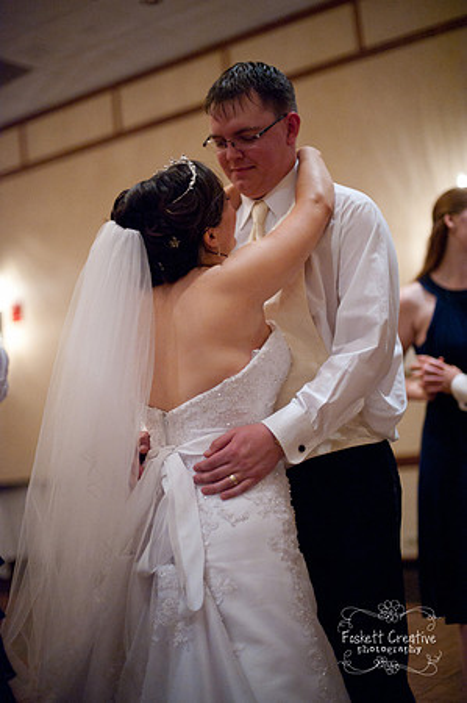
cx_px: 234
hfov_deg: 26.9
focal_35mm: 50
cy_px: 352
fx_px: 975
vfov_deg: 39.6
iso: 4000
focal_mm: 50
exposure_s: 1/100
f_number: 1.4
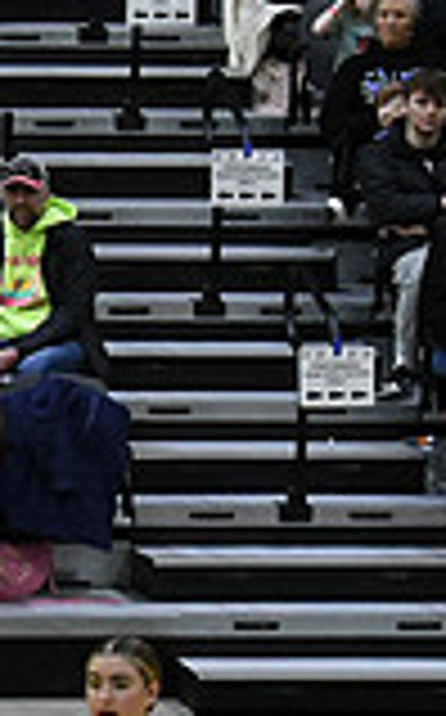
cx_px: -748
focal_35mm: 391
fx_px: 7625
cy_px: 745
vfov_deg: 5.4
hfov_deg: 3.3
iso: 4000
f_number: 4
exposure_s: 1/500
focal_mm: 70
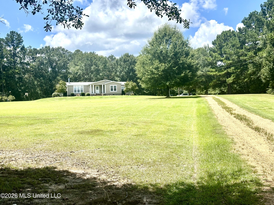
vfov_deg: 30.3
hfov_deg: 39.7
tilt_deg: +0.9
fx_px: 380
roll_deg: +0.7
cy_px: 102
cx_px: 137
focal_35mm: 48
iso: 64
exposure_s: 1/3731
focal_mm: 6.86
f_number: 1.78
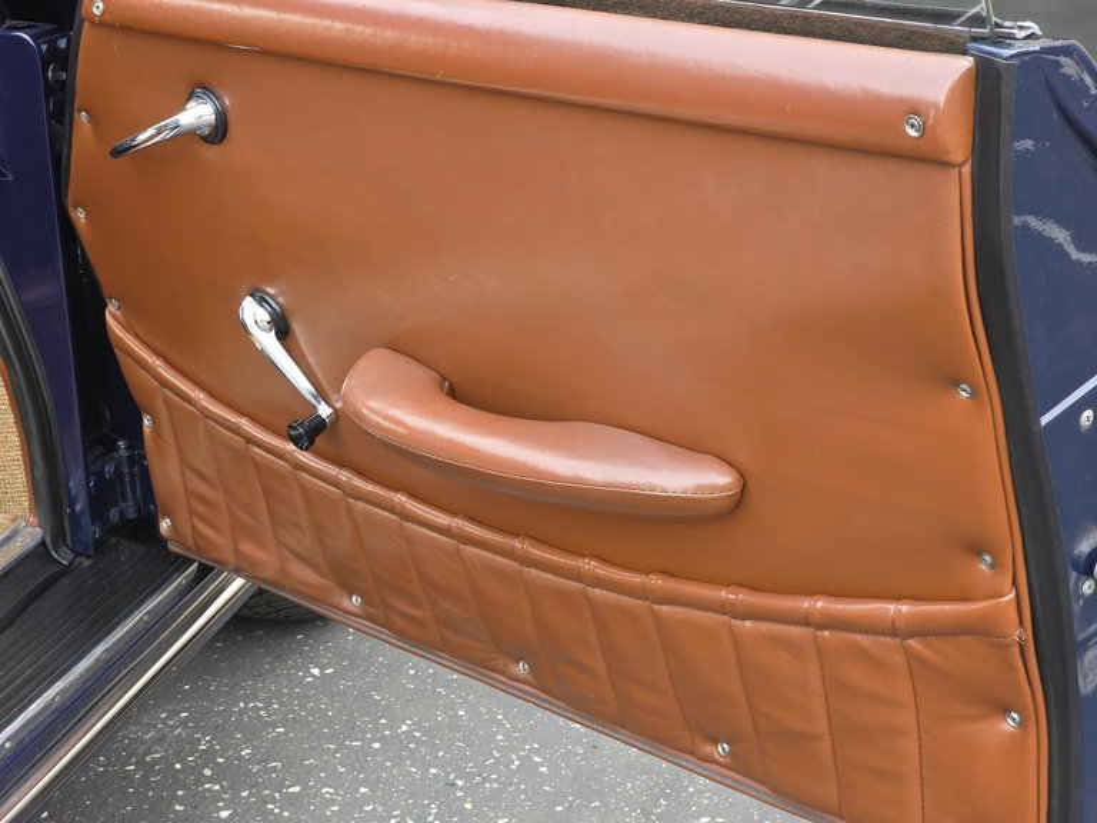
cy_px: 412
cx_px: 548
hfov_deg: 28.2
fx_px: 2187
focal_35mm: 69
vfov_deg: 21.3
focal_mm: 7.9
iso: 50
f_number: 2.4
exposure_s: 1/122
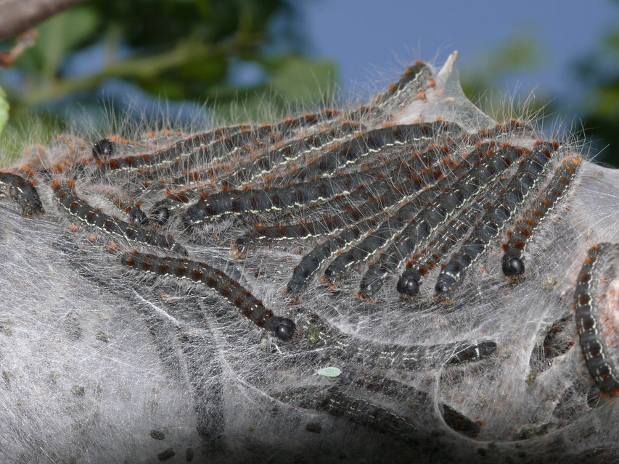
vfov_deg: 10.2
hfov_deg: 13.5
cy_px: 232
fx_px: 2611
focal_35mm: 146
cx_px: 310
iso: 100
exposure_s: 1/250
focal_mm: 30.8
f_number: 11
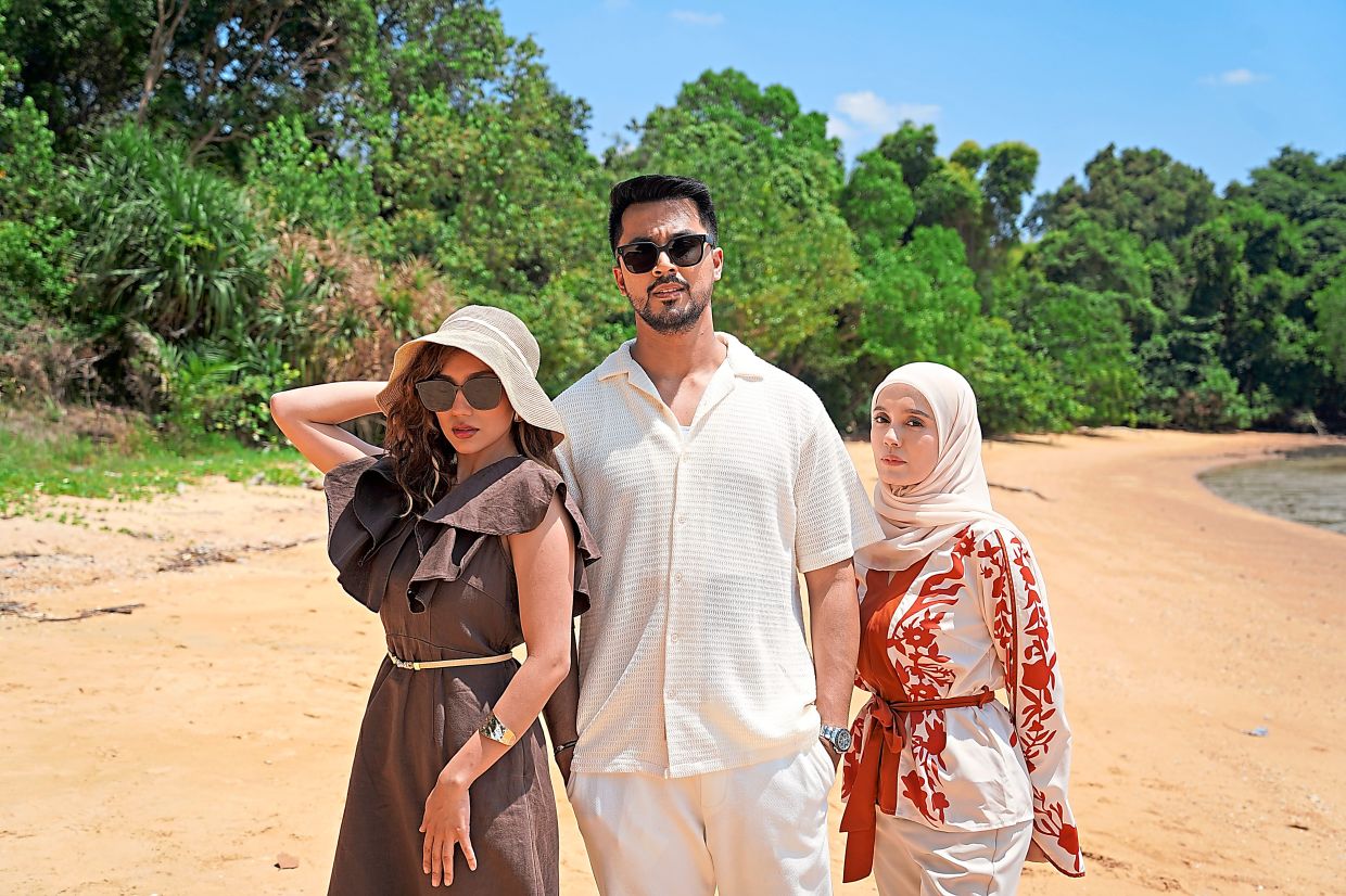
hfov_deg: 45.4
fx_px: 1607
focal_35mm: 43
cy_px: 448
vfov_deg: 31.2
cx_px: 673
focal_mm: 43
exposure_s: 1/1000
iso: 100
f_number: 4.5
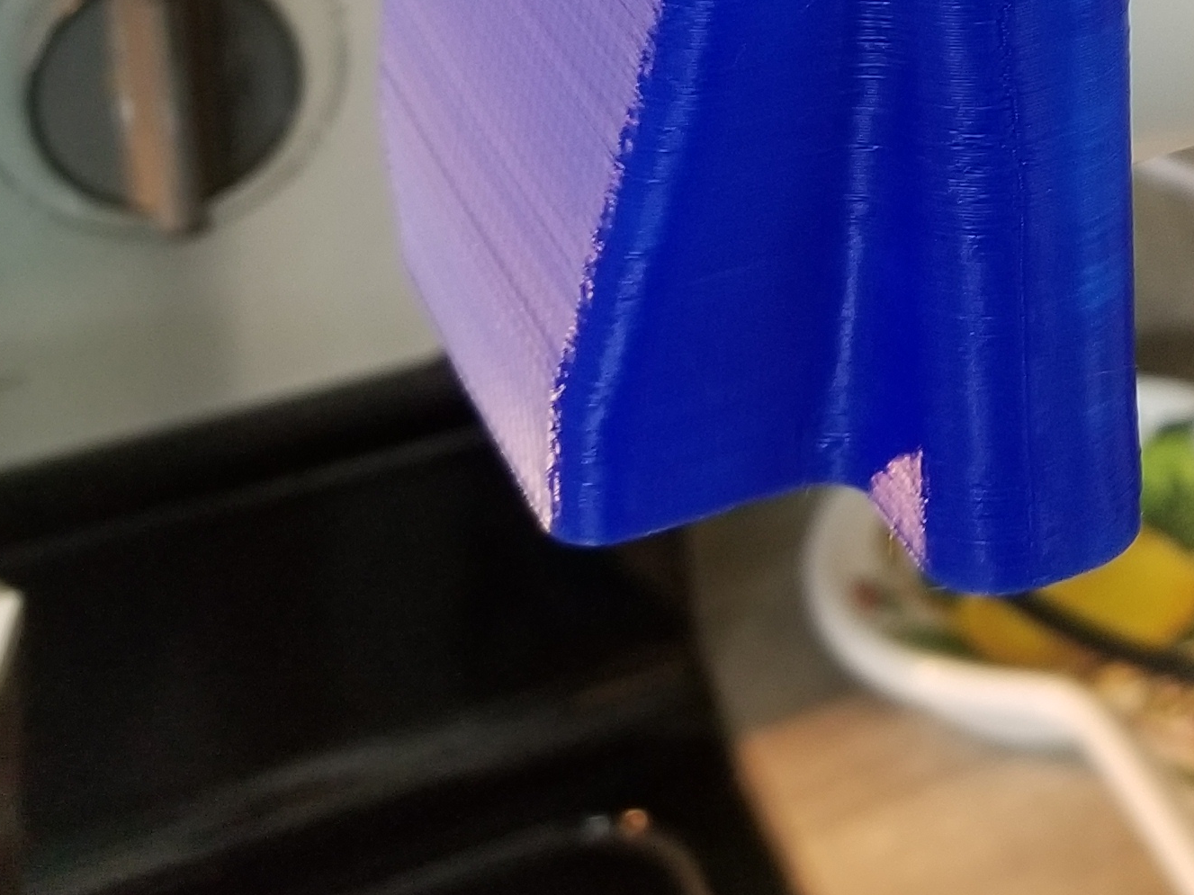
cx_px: 1772
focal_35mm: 79
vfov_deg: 17.1
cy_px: -405
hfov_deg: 21.1
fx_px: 2725
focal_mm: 4.25
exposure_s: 1/24
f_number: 1.7
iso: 200
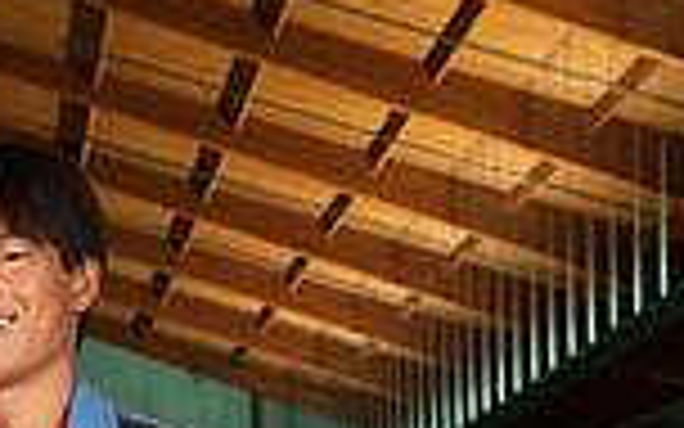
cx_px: 40
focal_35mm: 139
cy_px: 996
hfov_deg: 14.8
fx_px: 2591
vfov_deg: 8.7
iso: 800
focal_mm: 46
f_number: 7.1
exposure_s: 1/250
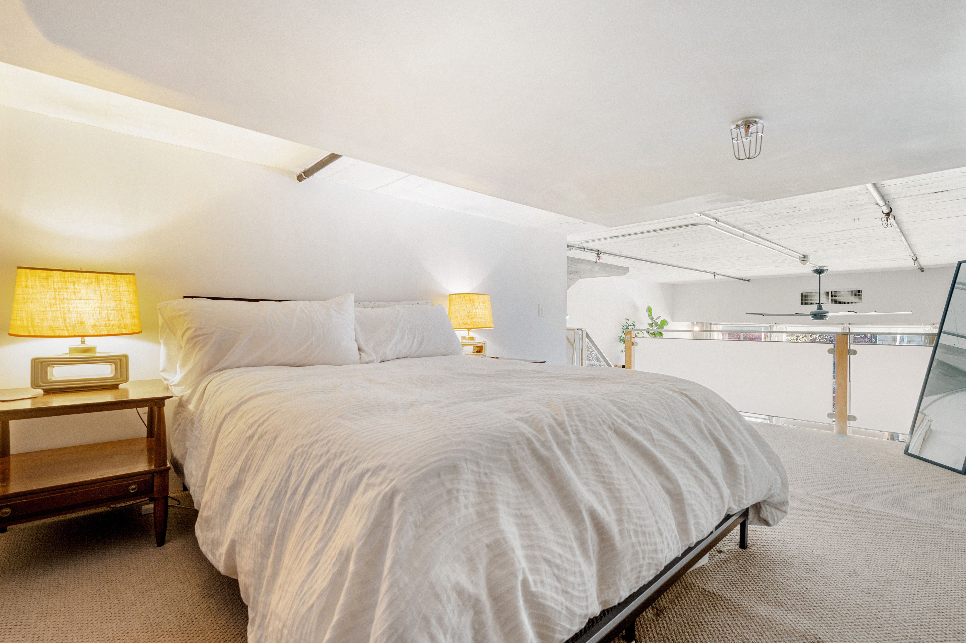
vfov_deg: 73.7
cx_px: 483
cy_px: 322
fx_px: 429
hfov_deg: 96.8
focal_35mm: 16
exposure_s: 1/3
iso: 800
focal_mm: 16
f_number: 8
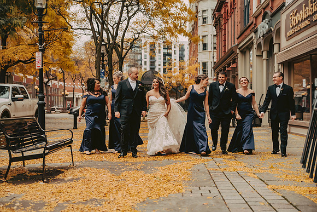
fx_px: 458
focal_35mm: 52
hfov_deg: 38.2
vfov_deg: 26.0
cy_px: 106
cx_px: 158
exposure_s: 1/2000
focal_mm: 52
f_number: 3.2
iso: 1250
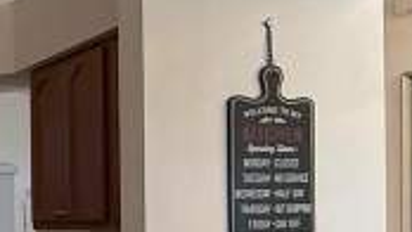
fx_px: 765
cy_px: 232
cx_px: -118
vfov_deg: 16.9
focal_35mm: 70
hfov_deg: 25.9
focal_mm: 2.22
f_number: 2.2
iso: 500
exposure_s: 1/120
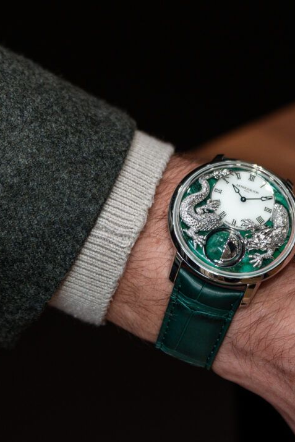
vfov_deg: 10.9
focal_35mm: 188
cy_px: 178
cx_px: 220
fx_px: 2310
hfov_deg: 7.3
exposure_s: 1/160
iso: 400
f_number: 2.8
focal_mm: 70
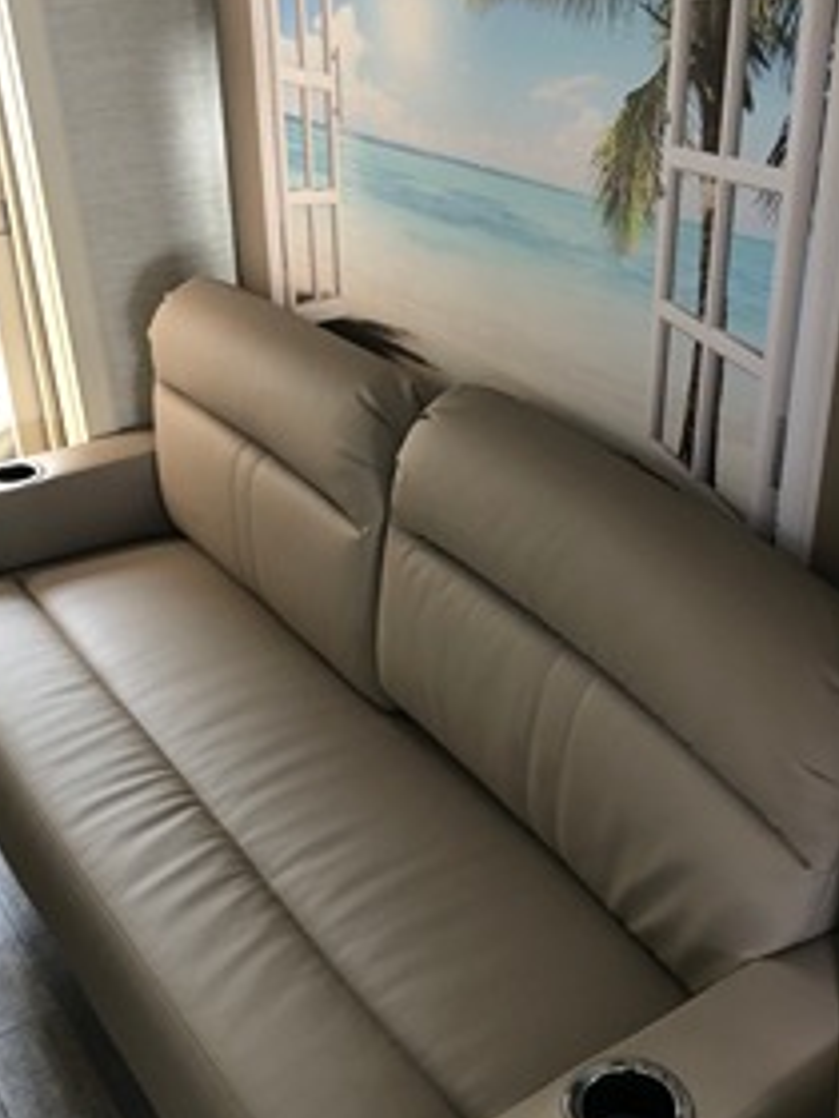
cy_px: 555
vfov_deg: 46.8
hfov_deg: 35.9
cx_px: 471
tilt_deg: -24.8
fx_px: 1293
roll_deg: -0.7
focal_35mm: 40
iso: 80
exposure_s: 1/15
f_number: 1.8
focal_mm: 4
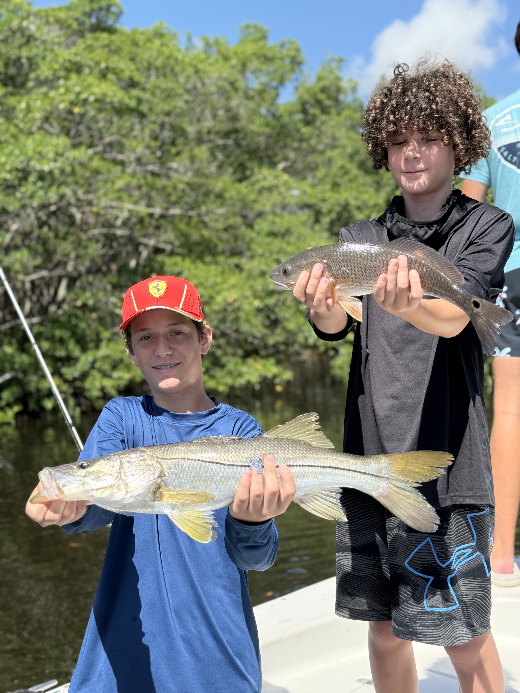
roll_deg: +0.8
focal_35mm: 48
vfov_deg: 39.7
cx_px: 260
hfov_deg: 30.3
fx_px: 961
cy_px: 346
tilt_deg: -3.7
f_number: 1.78
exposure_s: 1/2494
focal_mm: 6.76
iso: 100
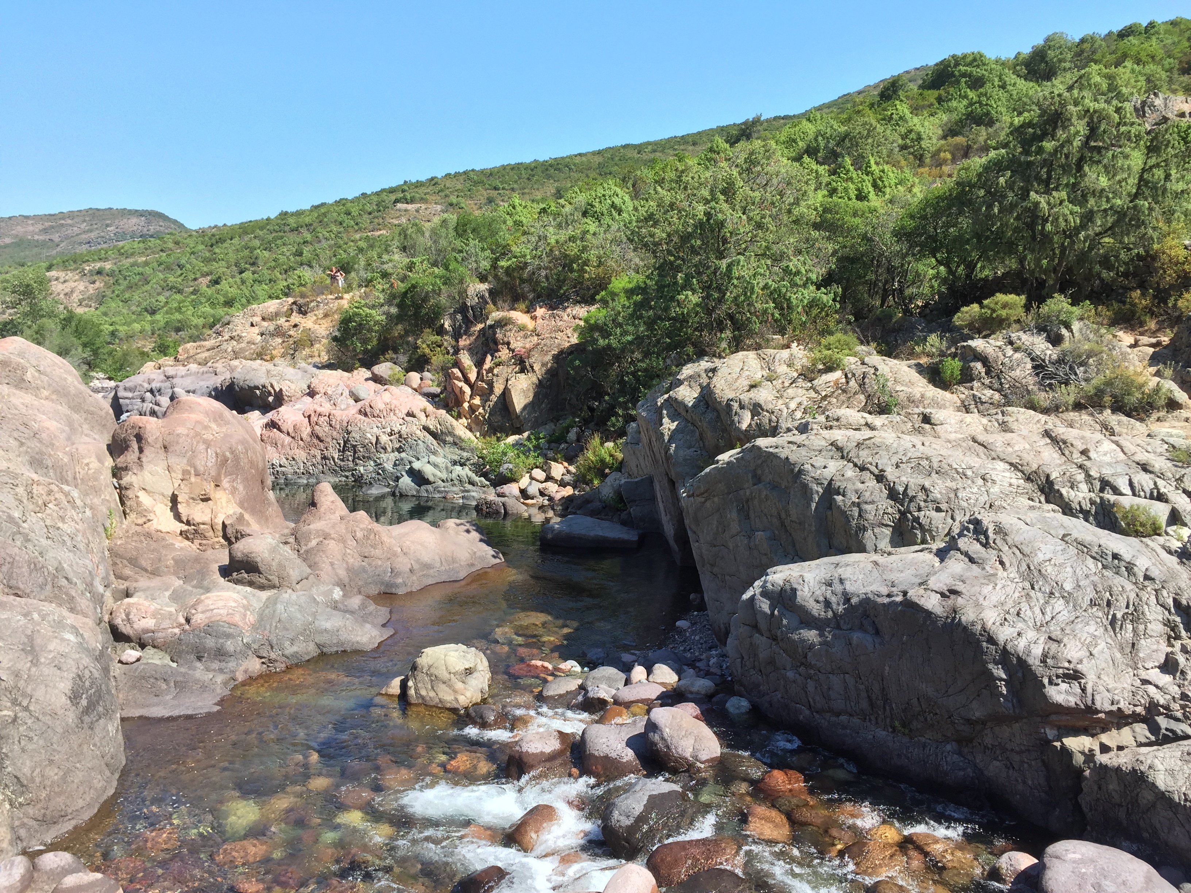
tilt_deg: -5.1
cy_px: 446
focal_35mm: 29
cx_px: 596
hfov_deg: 61.7
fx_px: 998
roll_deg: -2.0
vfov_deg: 48.2
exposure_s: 1/920
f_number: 2.2
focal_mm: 4.15
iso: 32
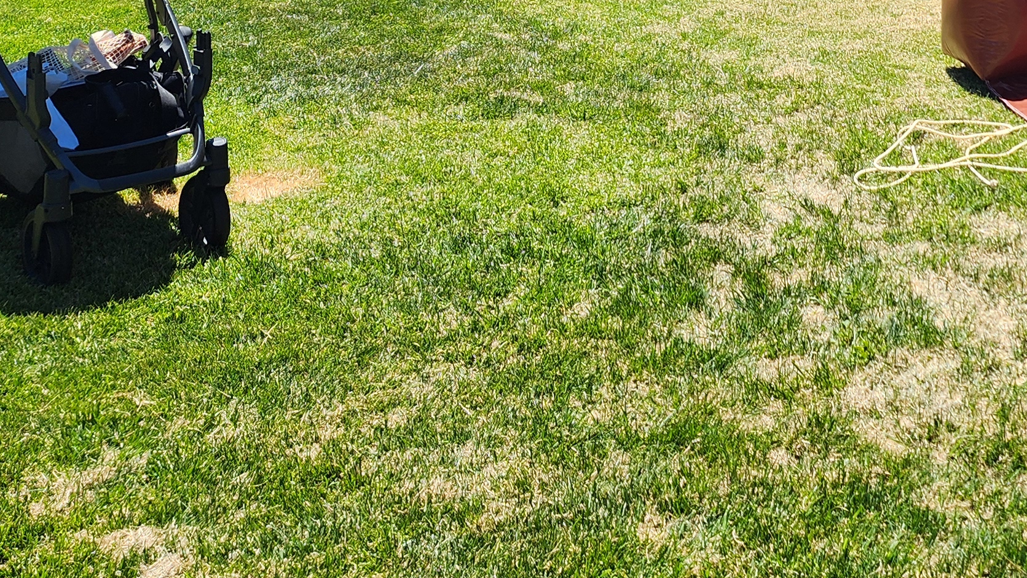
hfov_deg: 33.8
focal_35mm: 60
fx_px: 1634
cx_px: 831
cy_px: -221
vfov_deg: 18.4
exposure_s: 1/626
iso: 12
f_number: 1.8
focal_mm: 6.4
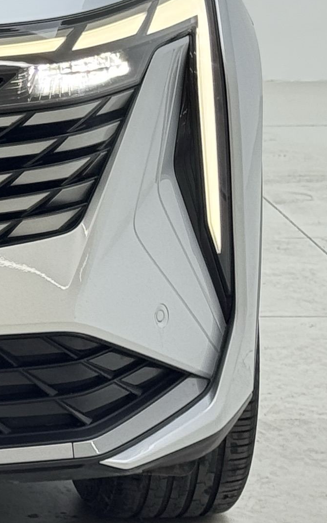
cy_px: 17
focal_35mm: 192
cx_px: -333
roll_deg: +1.2
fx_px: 2736
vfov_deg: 10.8
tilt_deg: -7.9
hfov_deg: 6.6
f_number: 1.78
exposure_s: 1/223
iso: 64
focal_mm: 6.76
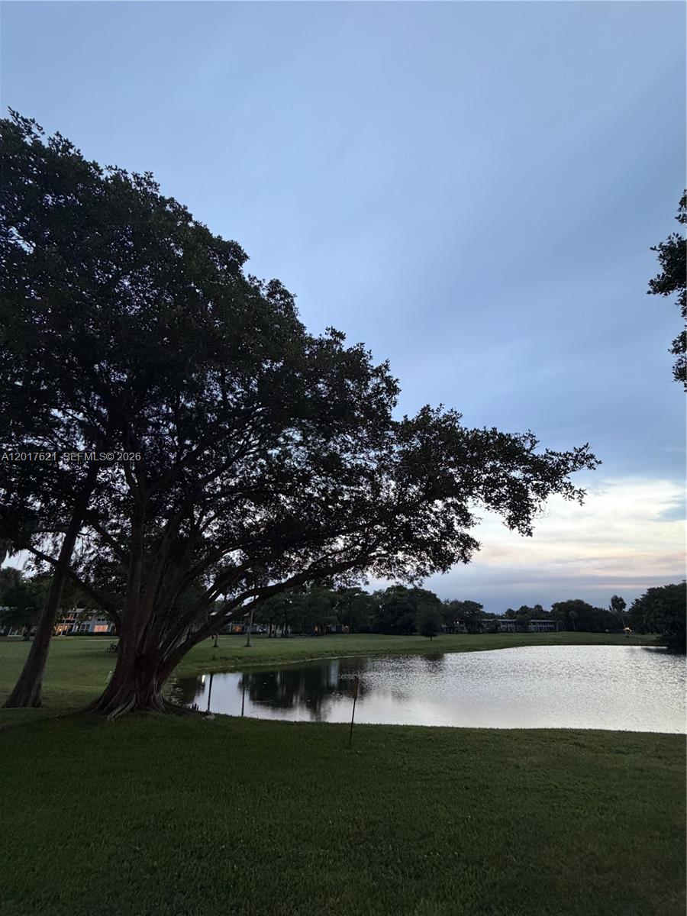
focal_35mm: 14
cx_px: 344
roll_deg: -0.1
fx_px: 370
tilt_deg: +25.4
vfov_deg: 102.1
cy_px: 458
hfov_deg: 85.7
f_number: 2.2
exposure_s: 1/61
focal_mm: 2.22
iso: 320
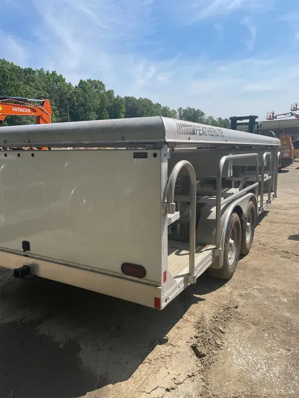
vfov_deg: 67.3
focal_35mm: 26
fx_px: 299
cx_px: 150
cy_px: 199
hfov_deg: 53.1
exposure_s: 1/5051
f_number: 1.6
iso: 50
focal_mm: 4.2
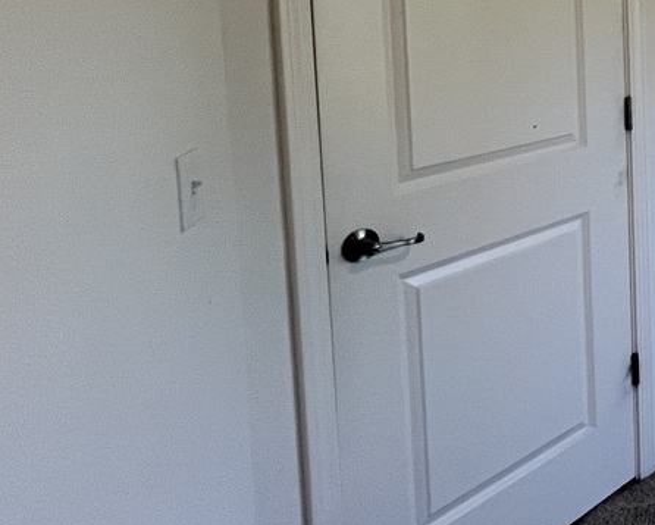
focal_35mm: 41
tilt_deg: -6.0
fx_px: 795
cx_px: 1022
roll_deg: -1.2
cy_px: 29
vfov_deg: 34.0
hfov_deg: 27.3
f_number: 1.8
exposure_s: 1/120
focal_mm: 1.57
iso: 160
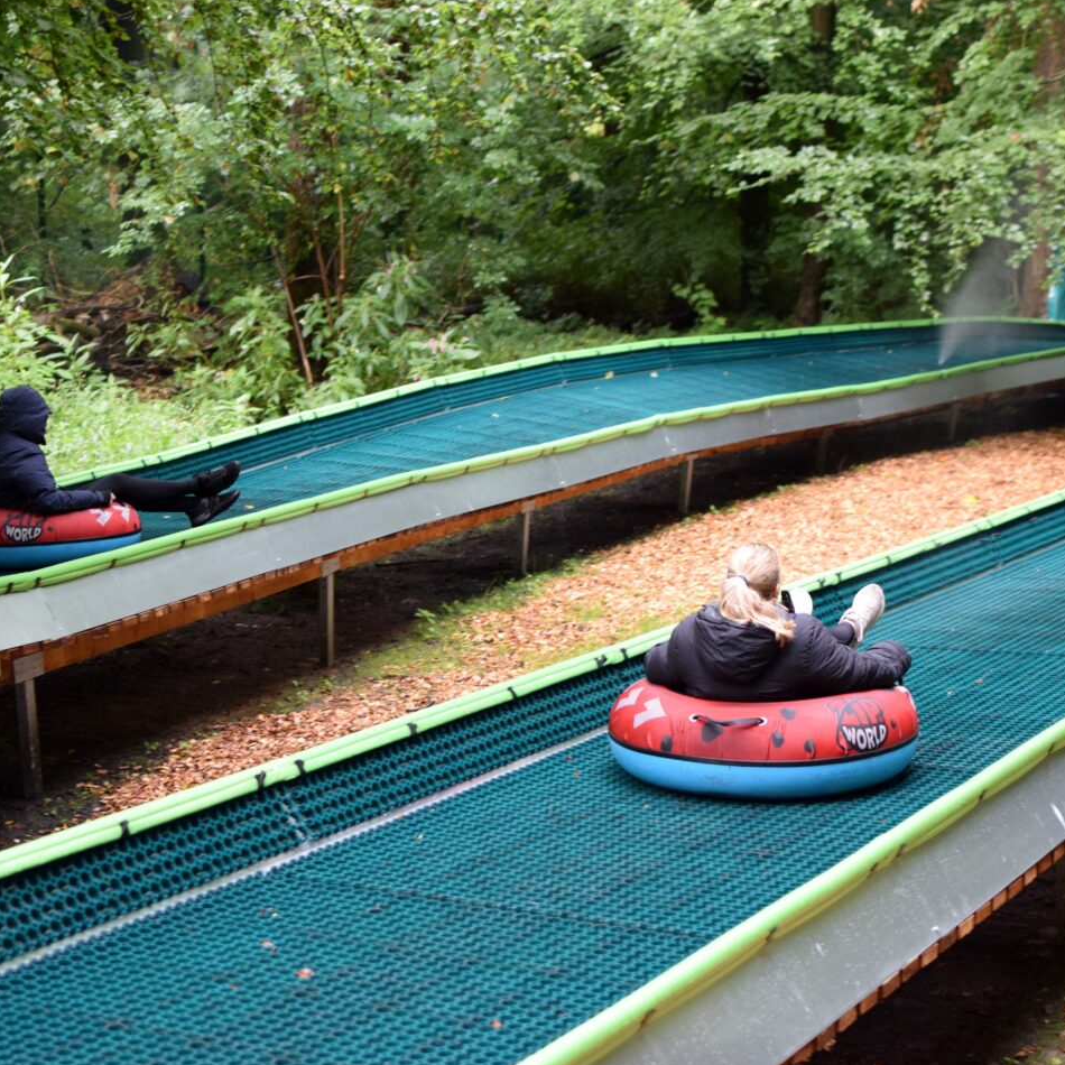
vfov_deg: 25.5
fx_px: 2355
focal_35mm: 68
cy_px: 532
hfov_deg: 25.5
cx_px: 445
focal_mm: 35
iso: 800
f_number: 2.5
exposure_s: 1/640
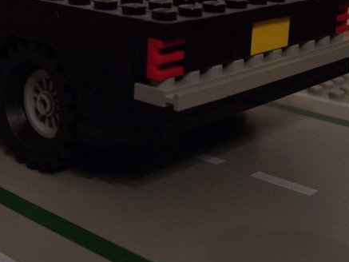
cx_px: 84
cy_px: 23
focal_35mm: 72
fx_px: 726
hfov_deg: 26.6
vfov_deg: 20.0
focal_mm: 6
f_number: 2.7
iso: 160
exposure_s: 1/8
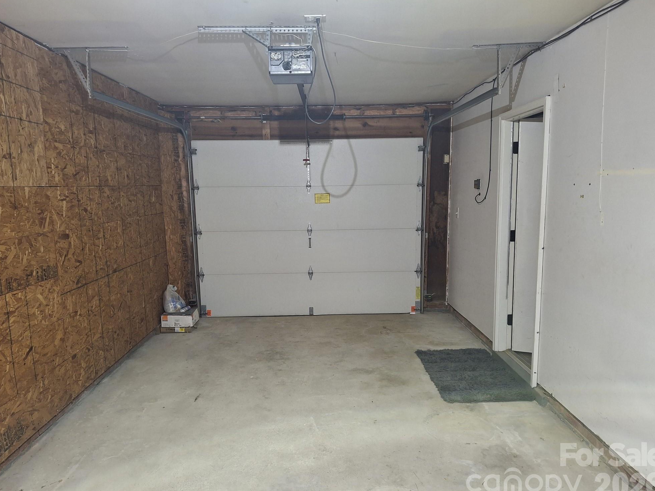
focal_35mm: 26
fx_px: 492
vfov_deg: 53.1
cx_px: 326
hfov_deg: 67.3
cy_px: 253
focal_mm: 4.69
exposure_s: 1/30
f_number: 1.8
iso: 250
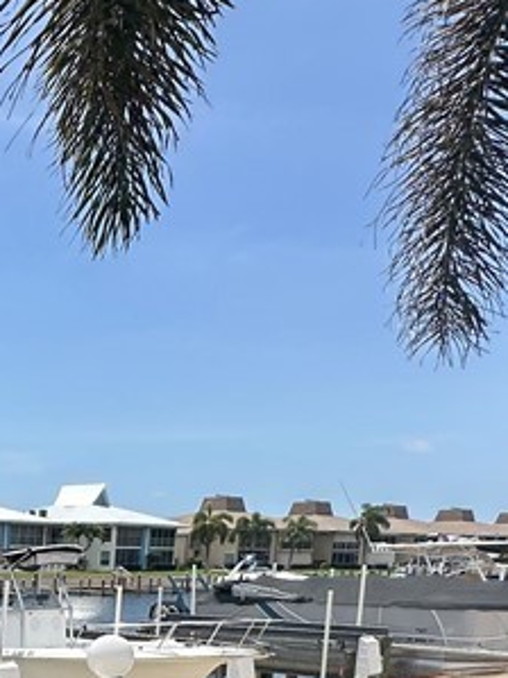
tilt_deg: -9.7
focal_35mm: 48
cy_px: 701
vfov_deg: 35.3
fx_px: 940
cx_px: -261
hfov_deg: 23.8
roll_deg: -0.4
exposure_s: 1/2618
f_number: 2.2
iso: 50
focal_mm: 2.22
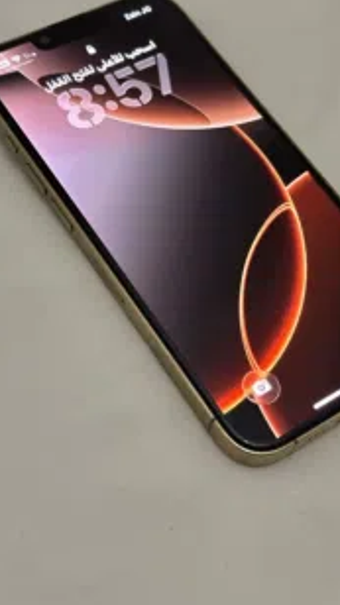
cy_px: 216
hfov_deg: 17.7
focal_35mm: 68
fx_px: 1091
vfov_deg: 30.8
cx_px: 177
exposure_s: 1/30
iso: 500
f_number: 1.78
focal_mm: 6.86
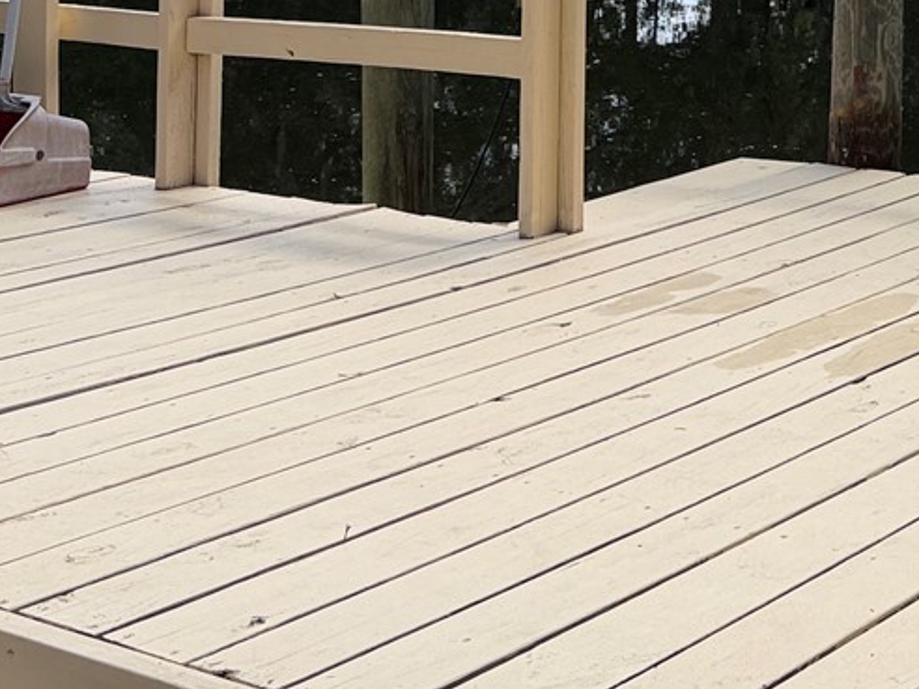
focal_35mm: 78
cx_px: 973
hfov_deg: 23.7
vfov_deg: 17.4
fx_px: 2071
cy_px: -274
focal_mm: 6.76
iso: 100
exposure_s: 1/4167
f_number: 1.78
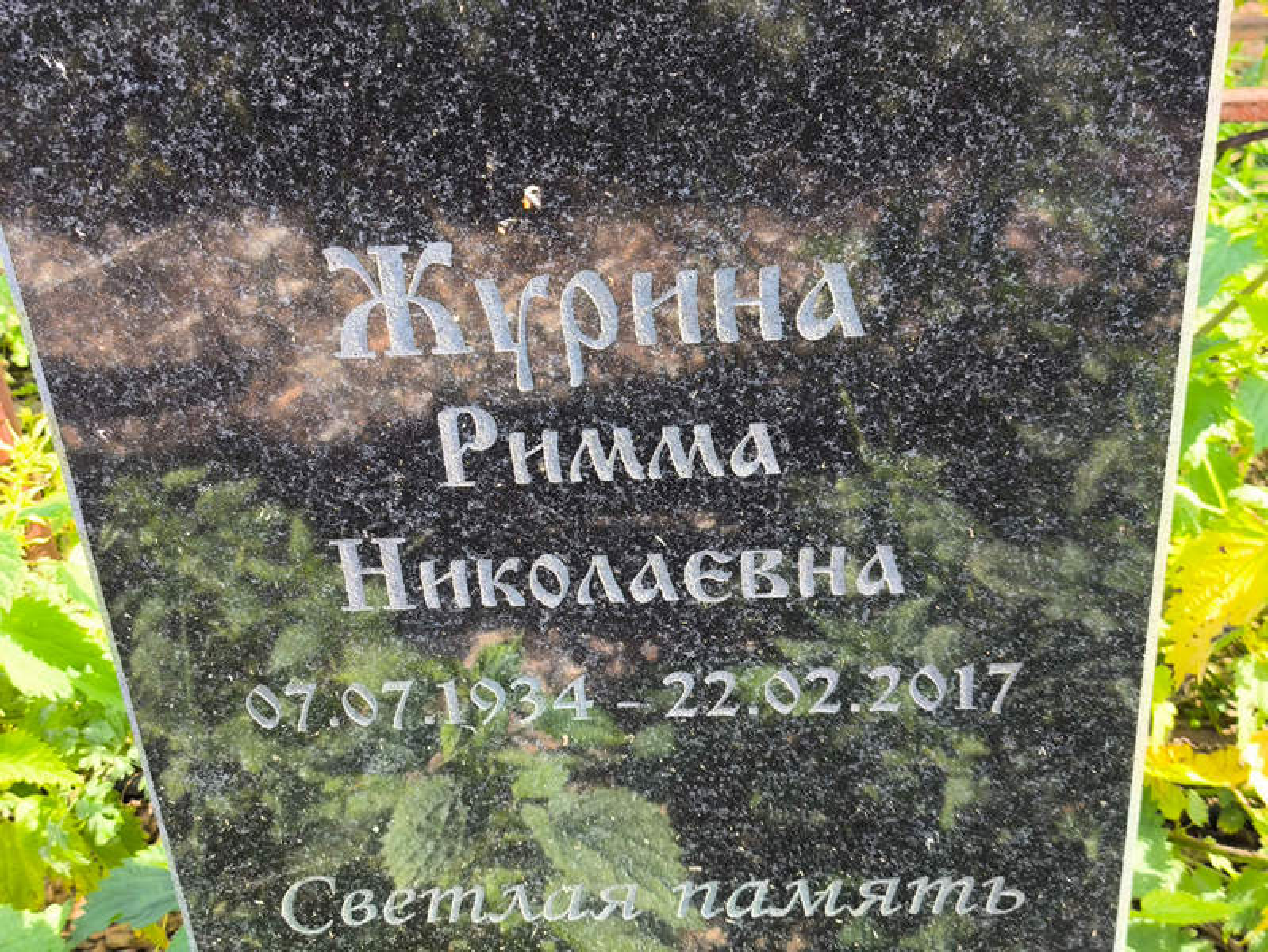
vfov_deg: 29.1
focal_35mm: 50
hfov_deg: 38.2
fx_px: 1832
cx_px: 634
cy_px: 476
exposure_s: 1/130
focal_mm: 4.71
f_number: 1.7
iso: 50
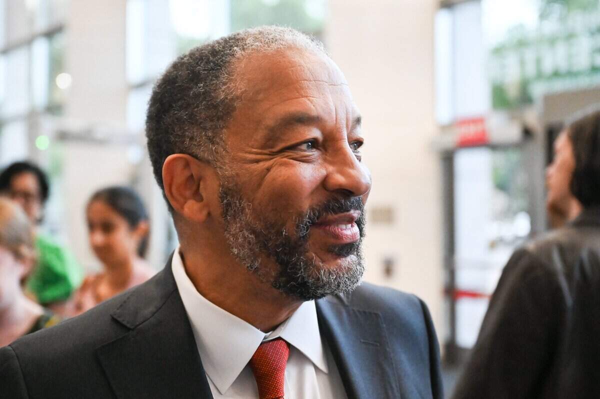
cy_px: 200
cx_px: 300
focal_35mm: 41
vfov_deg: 32.6
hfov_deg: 47.4
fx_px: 683
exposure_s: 1/800
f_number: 2.8
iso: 6400
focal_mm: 41
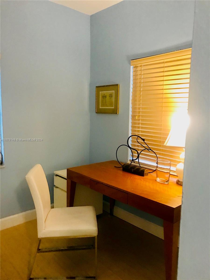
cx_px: 105
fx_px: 226
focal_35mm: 28
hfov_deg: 49.7
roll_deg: -0.3
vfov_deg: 63.4
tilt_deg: -7.4
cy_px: 140
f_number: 1.8
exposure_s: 1/15
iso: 100
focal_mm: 3.99
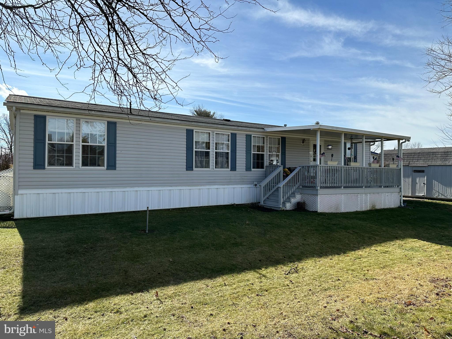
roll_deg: -0.6
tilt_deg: +1.0
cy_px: 170
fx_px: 313
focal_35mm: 24
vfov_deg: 56.8
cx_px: 226
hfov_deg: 71.6
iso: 80
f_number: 1.78
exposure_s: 1/5263
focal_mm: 6.86
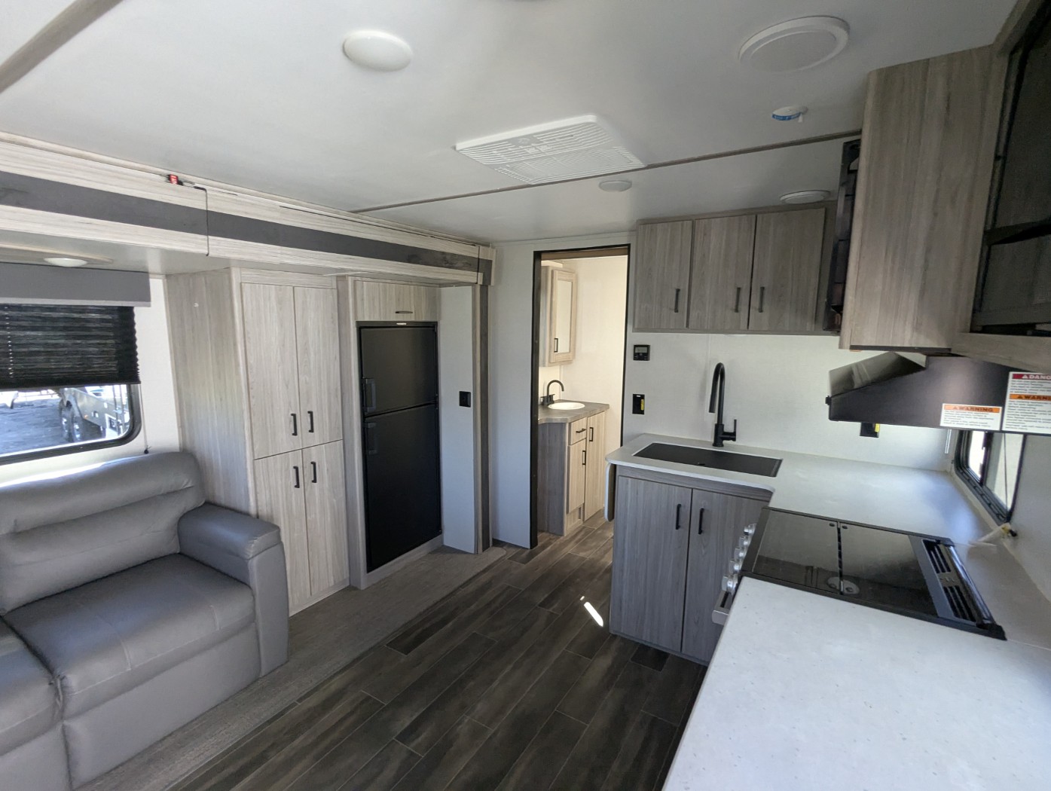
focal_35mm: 16
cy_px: 396
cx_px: 526
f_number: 2.2
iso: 382
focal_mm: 2.35
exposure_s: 1/138
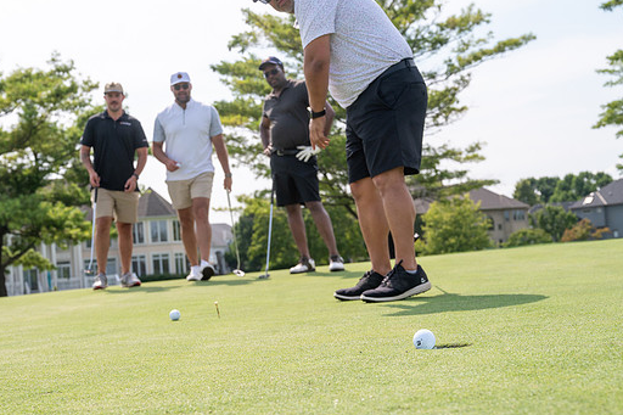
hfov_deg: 36.2
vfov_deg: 24.6
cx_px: 277
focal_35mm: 55
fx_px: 951
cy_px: 223
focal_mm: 44
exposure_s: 1/1600
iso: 250
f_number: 6.3
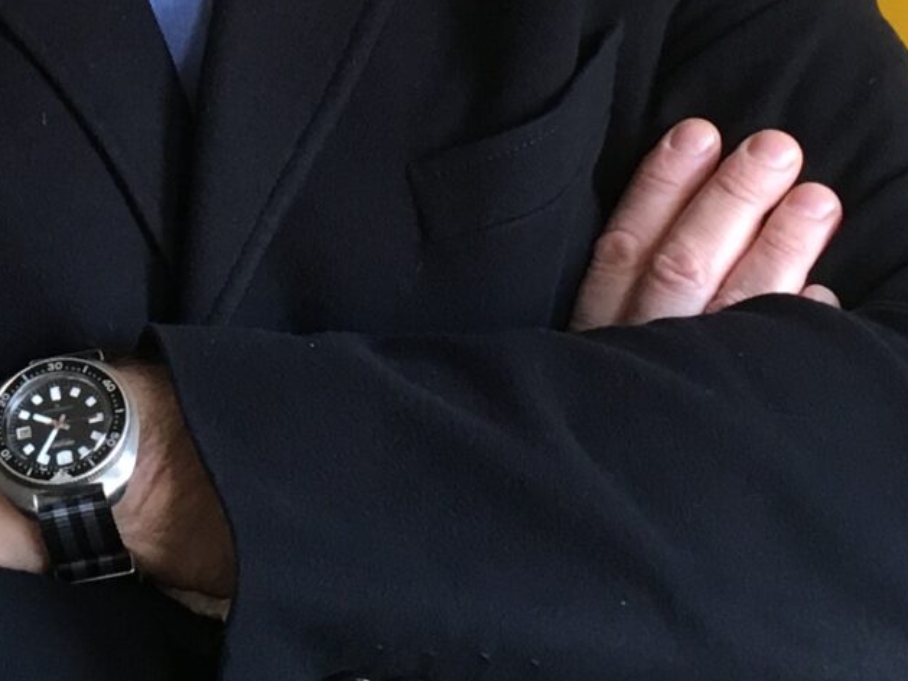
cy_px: -382
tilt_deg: +0.7
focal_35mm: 118
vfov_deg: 11.9
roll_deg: +0.3
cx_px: 1
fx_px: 3096
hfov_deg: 16.3
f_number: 2.2
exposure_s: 1/33
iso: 100
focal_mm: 4.15
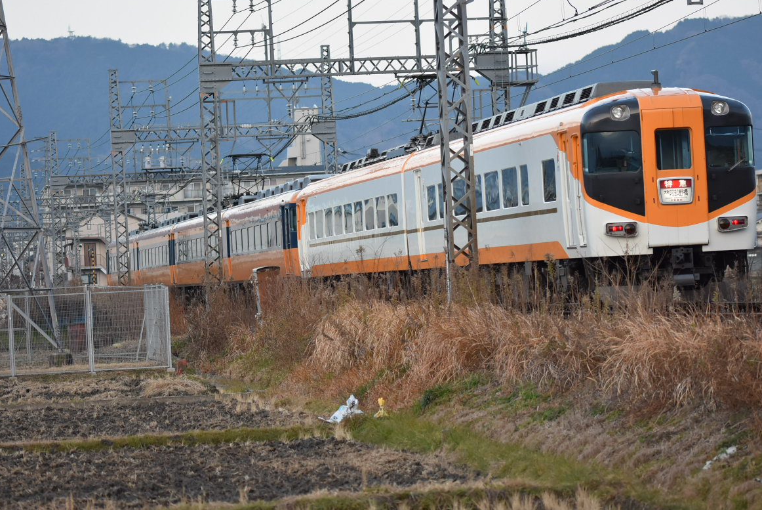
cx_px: 359
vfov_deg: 7.9
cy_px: 230
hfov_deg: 11.8
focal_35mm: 174
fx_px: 3677
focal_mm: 105
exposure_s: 1/800
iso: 800
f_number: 3.2
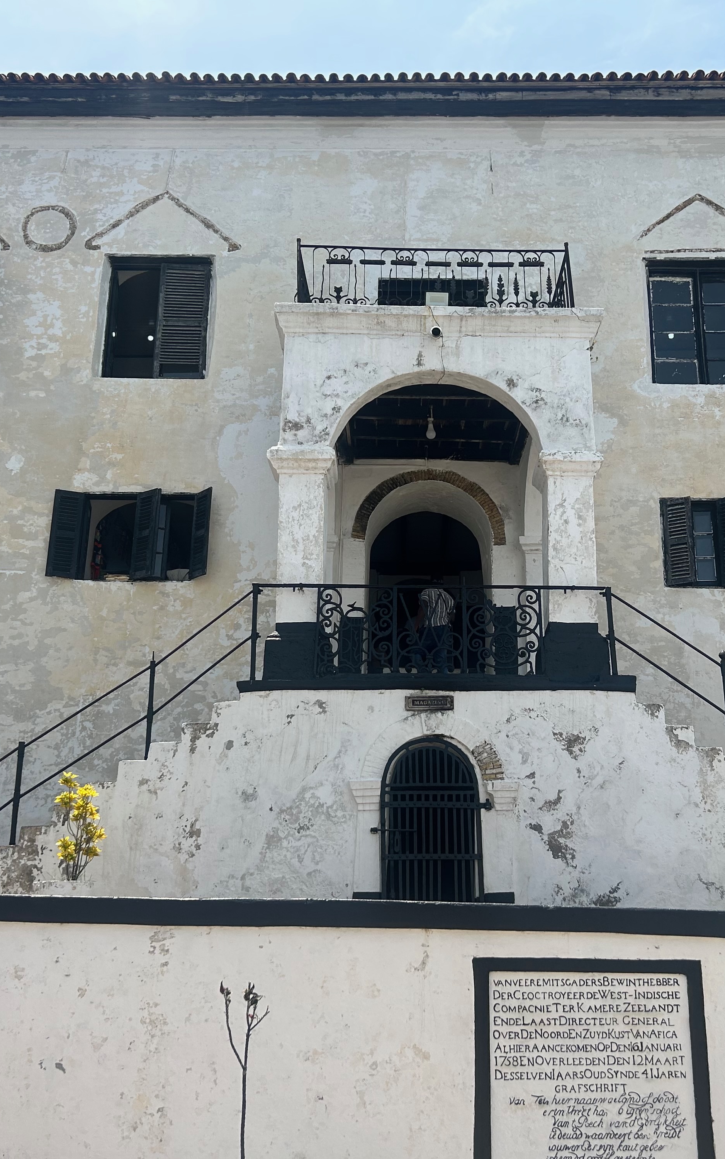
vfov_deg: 52.7
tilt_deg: +18.5
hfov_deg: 34.4
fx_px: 1170
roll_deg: -0.3
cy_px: 582
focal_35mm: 37
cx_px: 402
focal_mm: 5.7
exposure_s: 1/4274
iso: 50
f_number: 1.5
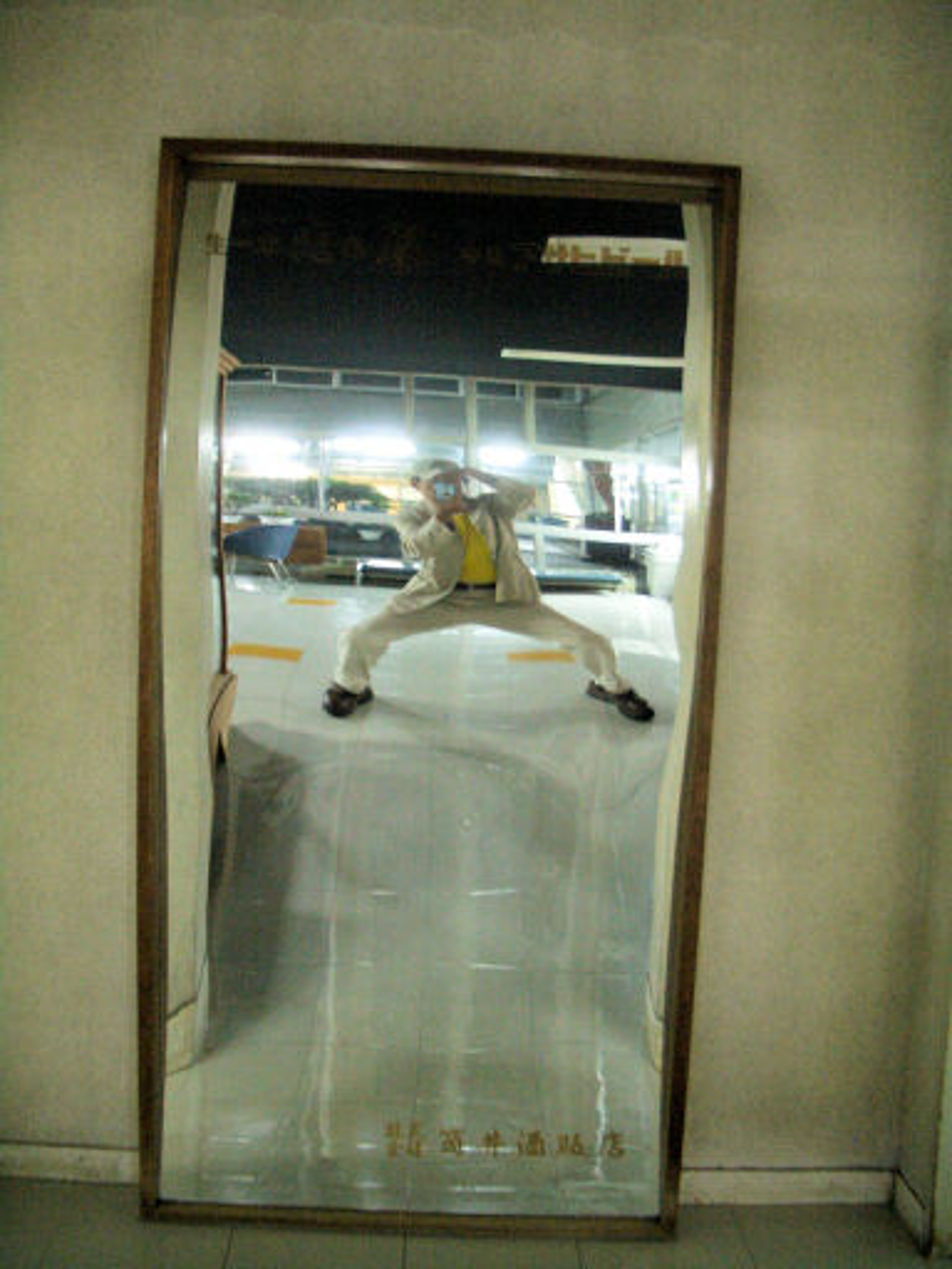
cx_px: 476
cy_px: 634
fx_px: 1283
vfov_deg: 52.6
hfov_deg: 40.7
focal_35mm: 35
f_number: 2.6
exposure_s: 1/8
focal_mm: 5.8
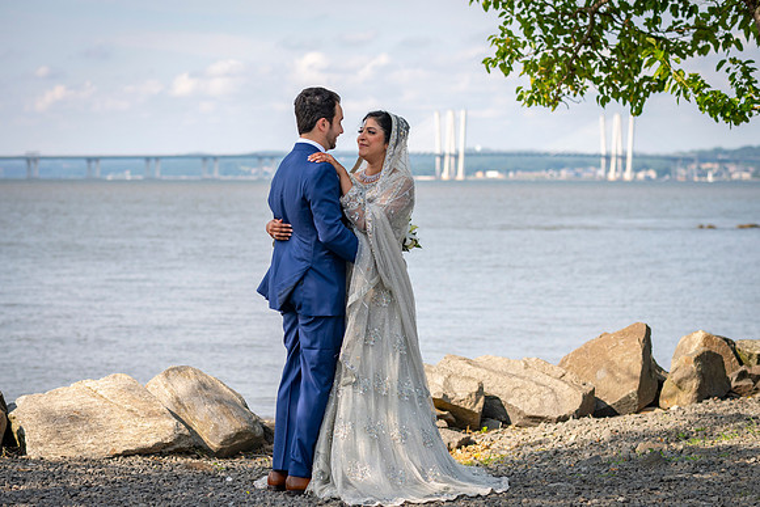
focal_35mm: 91
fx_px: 1915
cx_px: 379
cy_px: 249
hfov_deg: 22.4
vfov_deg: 15.1
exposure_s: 1/5000
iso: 640
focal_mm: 85
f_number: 4
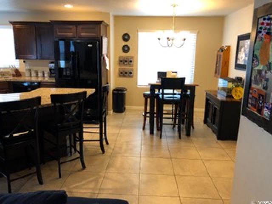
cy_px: 102
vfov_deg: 49.7
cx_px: 136
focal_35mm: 28
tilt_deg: -10.6
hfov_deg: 63.4
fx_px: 220
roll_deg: -0.3
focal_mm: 3.99
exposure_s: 1/15
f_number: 1.8
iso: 50
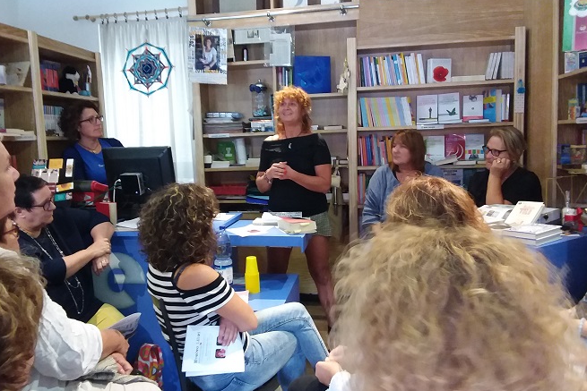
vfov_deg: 43.6
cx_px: 277
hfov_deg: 61.9
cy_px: 187
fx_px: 489
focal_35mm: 30
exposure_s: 1/17
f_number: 1.9
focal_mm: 2.91
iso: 250
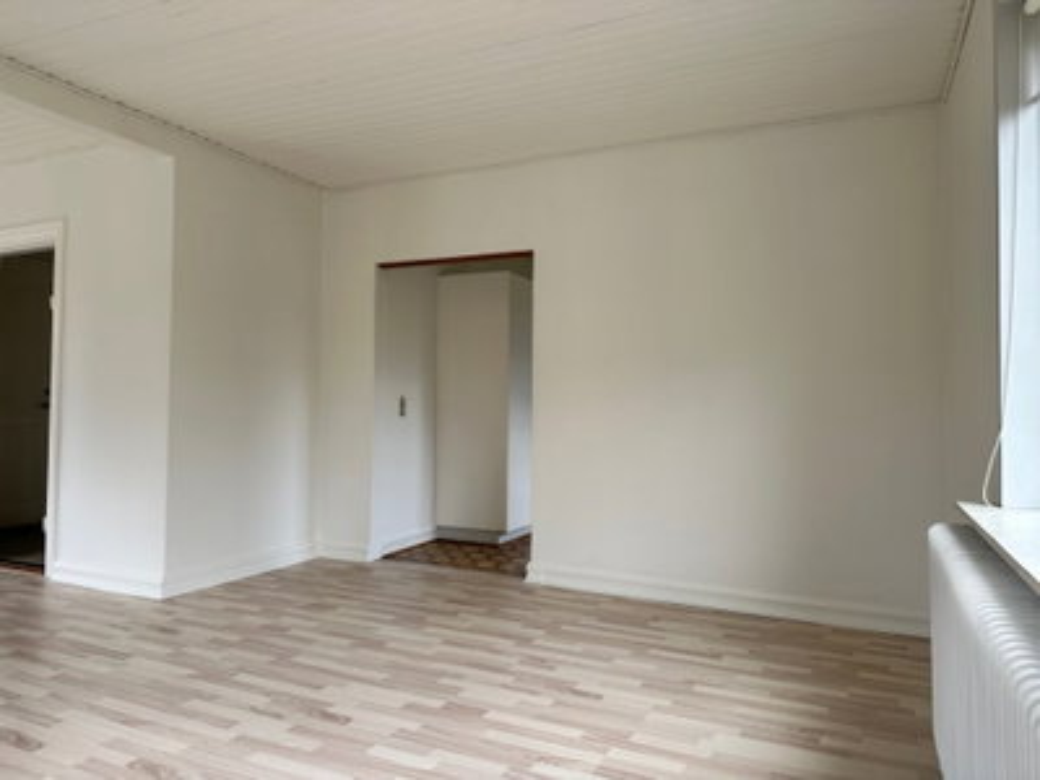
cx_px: 520
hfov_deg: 71.6
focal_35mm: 24
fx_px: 721
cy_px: 390
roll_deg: -0.6
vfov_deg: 56.8
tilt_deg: +0.6
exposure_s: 1/484
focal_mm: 6.86
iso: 80
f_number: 1.78
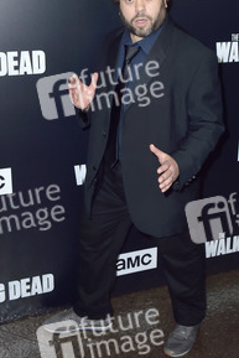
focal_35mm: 47
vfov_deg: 41.8
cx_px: 137
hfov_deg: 28.6
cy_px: 152
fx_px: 467
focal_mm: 34
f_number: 5.6
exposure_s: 1/250
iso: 500
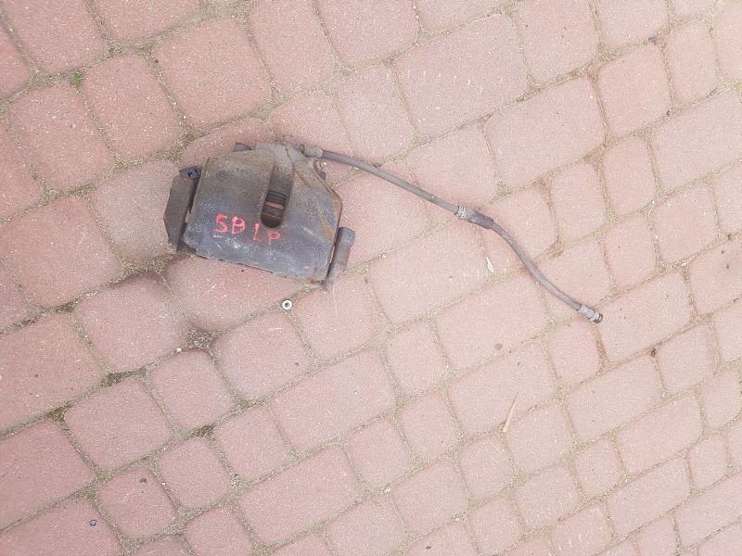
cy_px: 278
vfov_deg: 53.1
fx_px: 557
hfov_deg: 67.3
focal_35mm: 26
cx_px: 371
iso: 50
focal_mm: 4.2
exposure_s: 1/680
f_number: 1.7
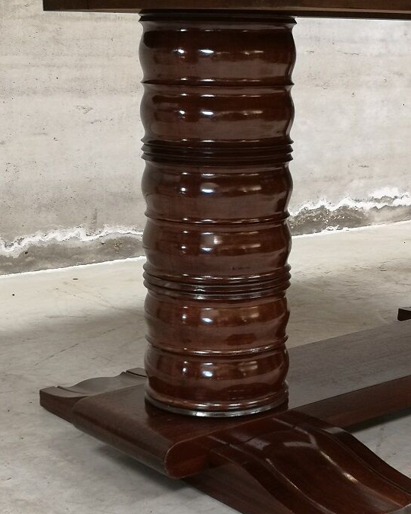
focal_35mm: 66
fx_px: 1004
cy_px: 320
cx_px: 256
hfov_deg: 23.1
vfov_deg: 28.6
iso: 125
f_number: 1.8
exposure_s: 1/50
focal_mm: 3.95
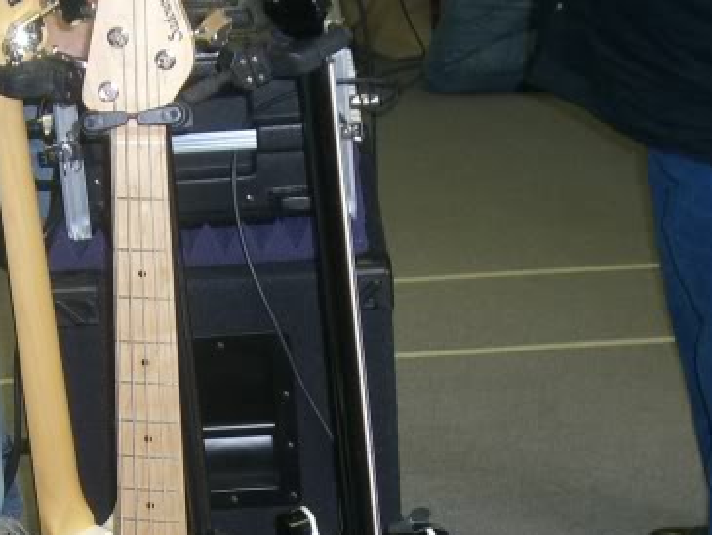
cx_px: 148
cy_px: 521
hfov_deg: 18.9
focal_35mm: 103
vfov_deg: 14.2
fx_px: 2119
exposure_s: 1/60
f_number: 3
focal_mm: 7.6
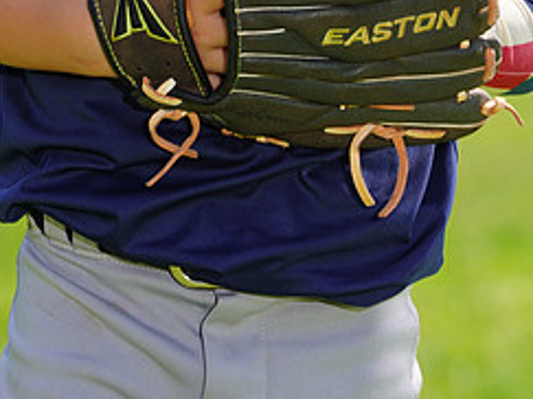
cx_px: 264
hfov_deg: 3.0
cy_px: -200
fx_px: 10173
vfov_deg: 2.2
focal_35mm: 661
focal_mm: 288
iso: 100
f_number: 7.1
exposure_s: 1/250
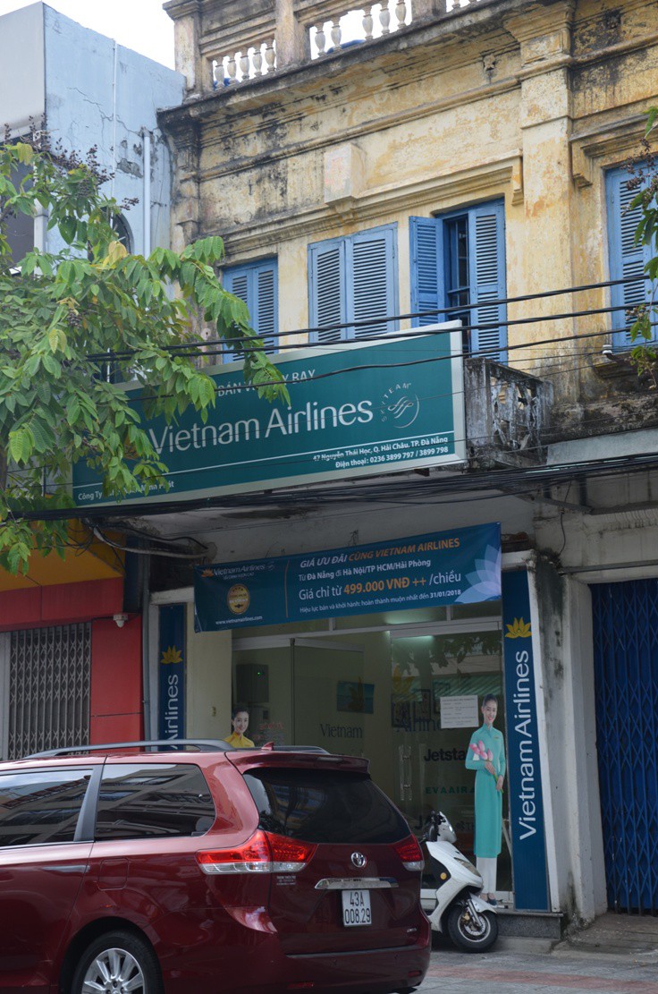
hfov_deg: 21.5
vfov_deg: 32.0
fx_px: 1735
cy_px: 497
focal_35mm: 63
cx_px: 329
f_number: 6.3
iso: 200
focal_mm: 42
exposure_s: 1/160
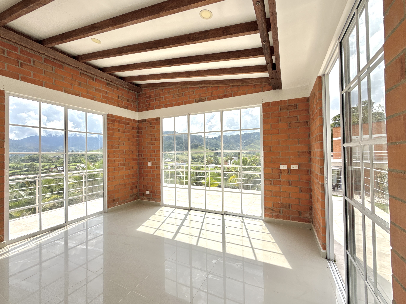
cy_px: 152
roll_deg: +0.9
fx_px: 176
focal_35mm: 15
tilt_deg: +1.2
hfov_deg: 98.2
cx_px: 201
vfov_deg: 81.7
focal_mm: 2.22
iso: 80
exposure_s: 1/1656
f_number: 2.2
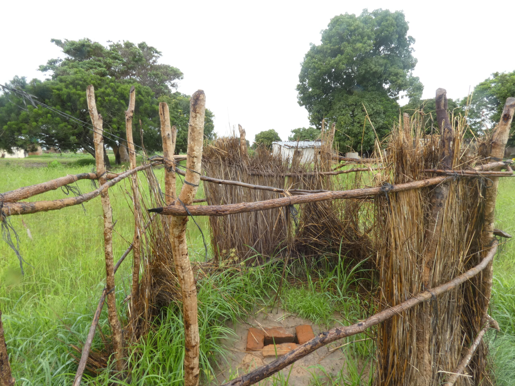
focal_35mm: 20
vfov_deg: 66.0
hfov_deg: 81.7
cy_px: 193
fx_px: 298
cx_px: 258
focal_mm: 3.6
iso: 80
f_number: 8
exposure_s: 1/40
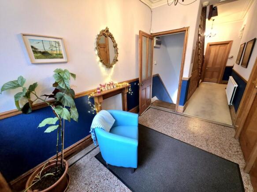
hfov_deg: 106.2
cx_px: 128
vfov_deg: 89.9
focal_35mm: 13
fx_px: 96
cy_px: 96
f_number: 1.9
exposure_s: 1/20
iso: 160
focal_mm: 2.2
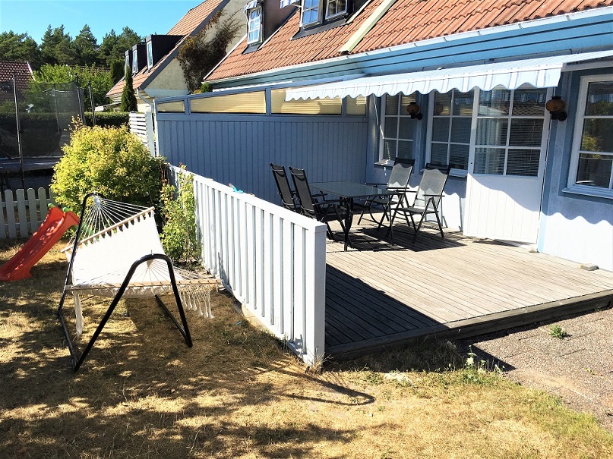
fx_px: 513
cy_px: 230
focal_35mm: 29
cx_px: 306
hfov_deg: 61.7
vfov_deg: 48.2
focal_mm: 4.15
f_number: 2.2
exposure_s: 1/2137
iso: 25
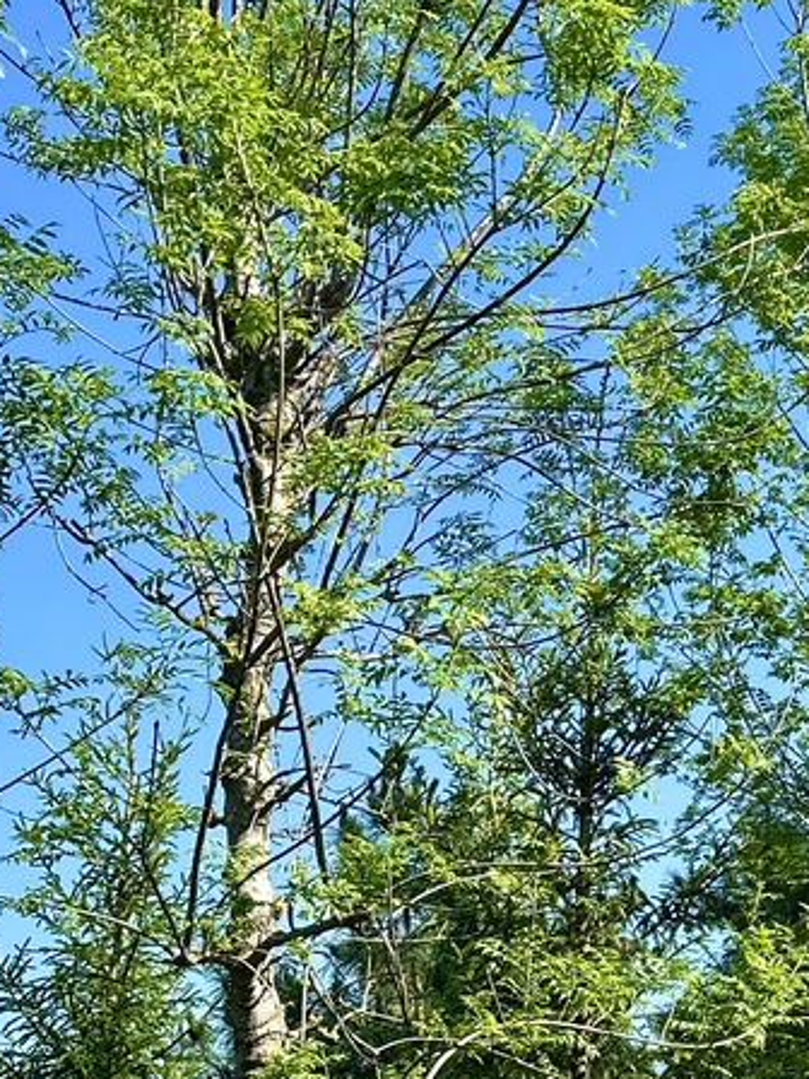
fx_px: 2337
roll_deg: +5.5
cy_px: 718
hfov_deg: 18.6
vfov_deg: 25.9
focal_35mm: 75
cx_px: 961
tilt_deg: +15.4
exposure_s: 1/1949
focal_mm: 6.86
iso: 80
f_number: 1.78
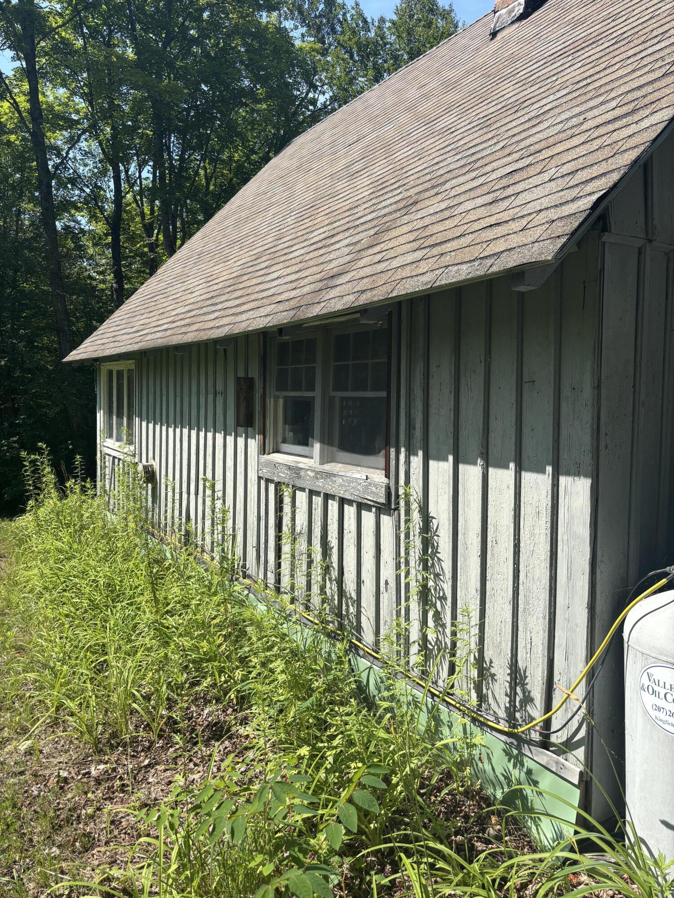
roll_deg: -1.1
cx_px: 337
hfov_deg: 53.1
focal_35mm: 26
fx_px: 675
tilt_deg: -5.2
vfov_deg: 67.3
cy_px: 449
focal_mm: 5.96
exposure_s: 1/2513
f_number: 1.6
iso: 50
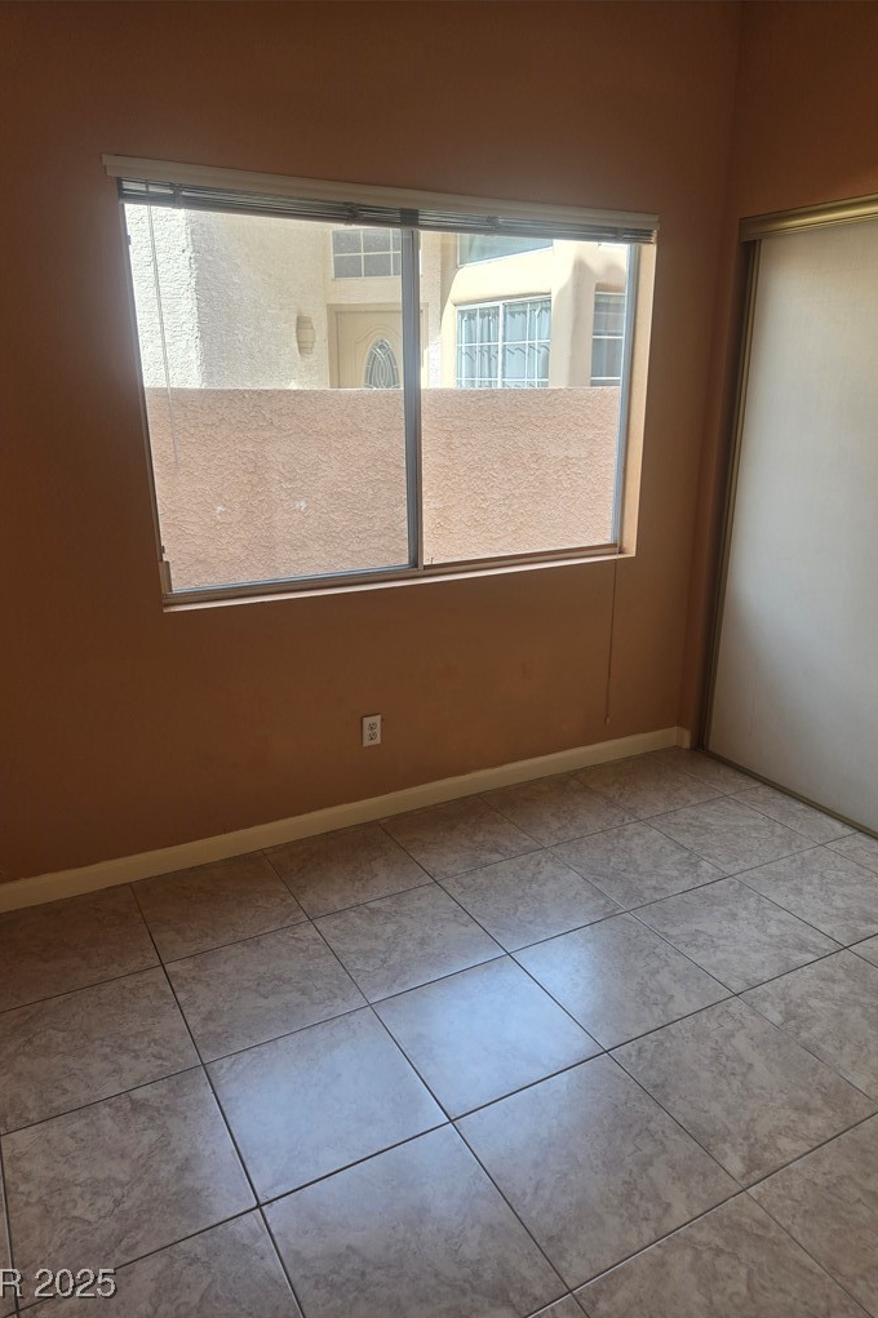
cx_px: 438
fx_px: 879
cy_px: 660
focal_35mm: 24
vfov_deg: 73.8
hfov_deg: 53.1
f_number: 1.8
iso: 40
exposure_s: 1/120
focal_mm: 5.4
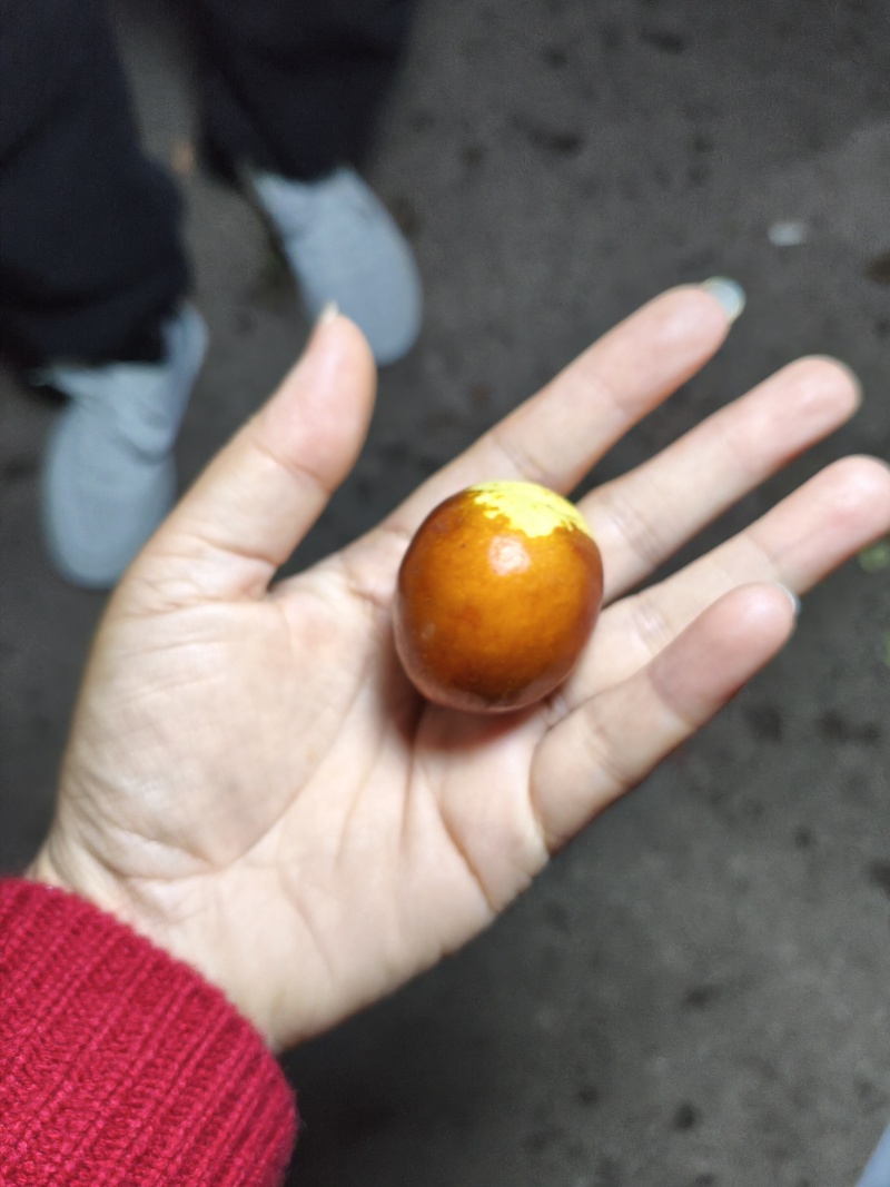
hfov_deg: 53.1
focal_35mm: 26
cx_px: 445
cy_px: 594
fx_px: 891
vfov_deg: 67.3
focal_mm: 4.94
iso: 640
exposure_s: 1/33.3
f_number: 1.5
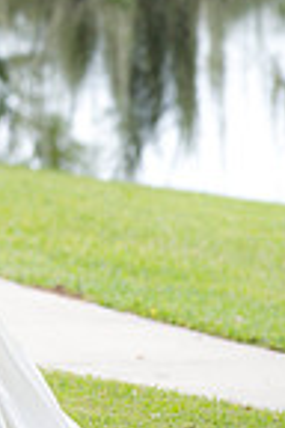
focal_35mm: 625
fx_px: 7421
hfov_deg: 2.2
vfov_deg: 3.3
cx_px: -117
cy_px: 6
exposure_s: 1/250
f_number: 3.5
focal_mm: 200
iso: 320
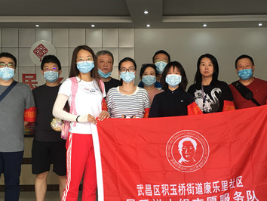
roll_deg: +0.9
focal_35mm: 45
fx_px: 347
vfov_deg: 32.2
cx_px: 158
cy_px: 111
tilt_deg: +1.0
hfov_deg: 41.9
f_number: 2.2
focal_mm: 4.15
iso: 25
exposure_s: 1/33
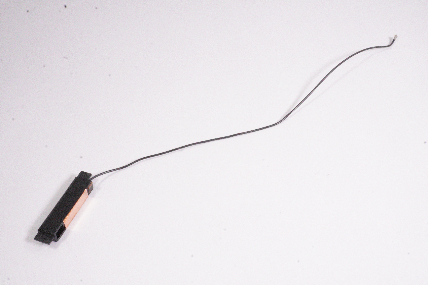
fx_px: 499
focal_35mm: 42
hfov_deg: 46.4
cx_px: 214
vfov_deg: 31.8
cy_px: 142
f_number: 29
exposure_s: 1/200
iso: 12800
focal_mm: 28
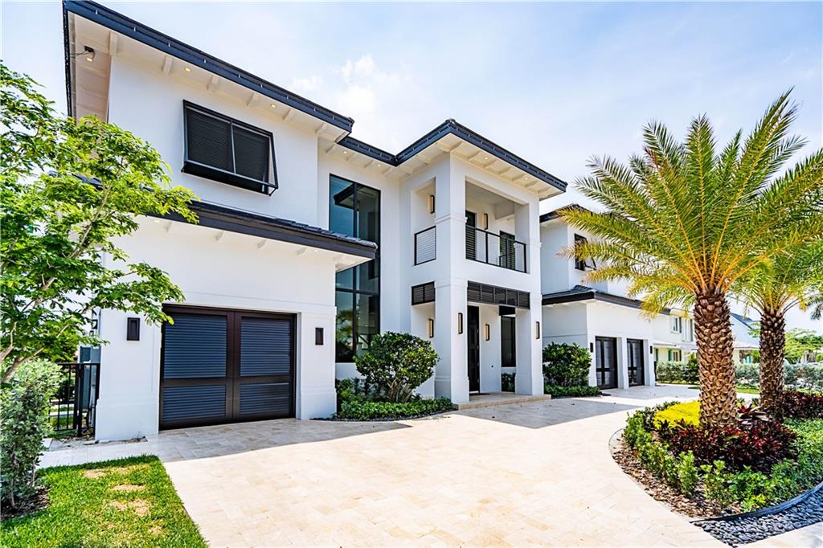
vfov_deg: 73.7
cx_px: 412
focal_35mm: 16
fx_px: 366
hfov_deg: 96.8
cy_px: 274
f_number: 4
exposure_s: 1/1000
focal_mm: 16
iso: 100
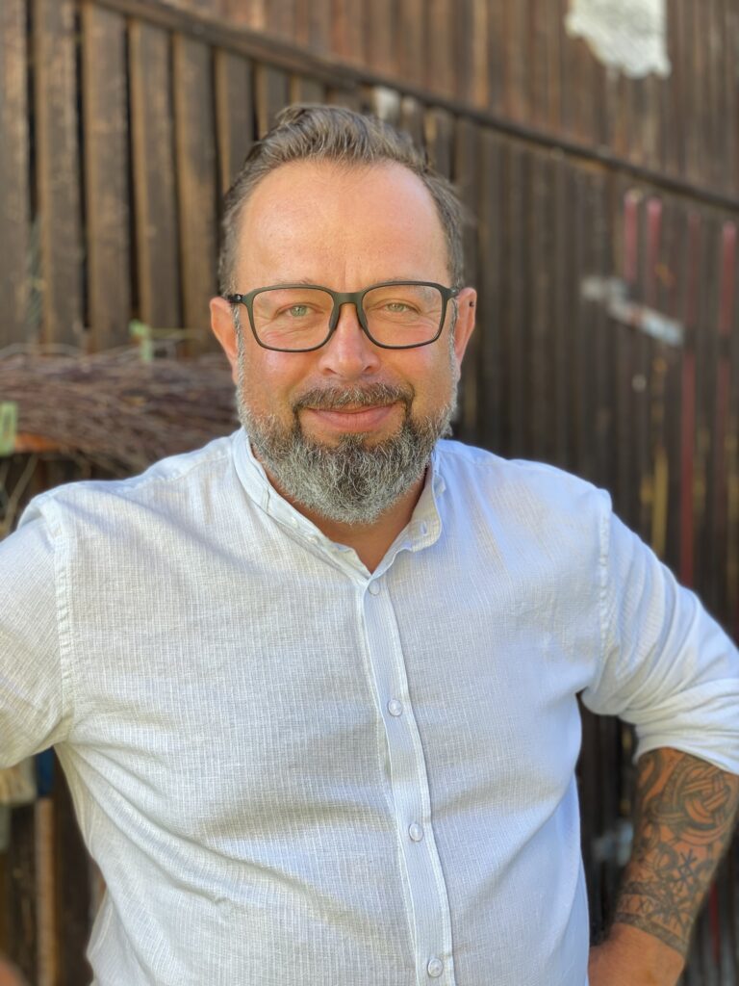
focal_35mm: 52
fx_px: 1480
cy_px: 493
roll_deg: +0.5
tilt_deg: +1.0
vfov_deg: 36.8
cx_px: 370
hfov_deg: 28.0
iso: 20
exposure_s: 1/130
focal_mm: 6
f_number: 2
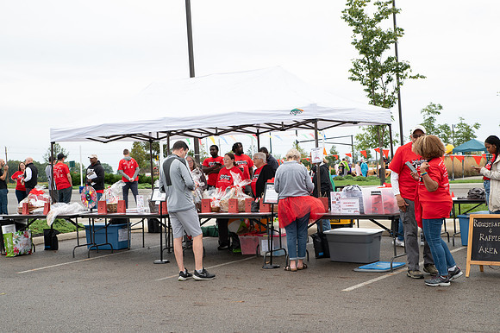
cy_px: 166
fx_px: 794
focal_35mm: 57
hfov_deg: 35.0
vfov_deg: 23.7
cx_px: 250
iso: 640
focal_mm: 55
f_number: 6.3
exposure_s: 1/160
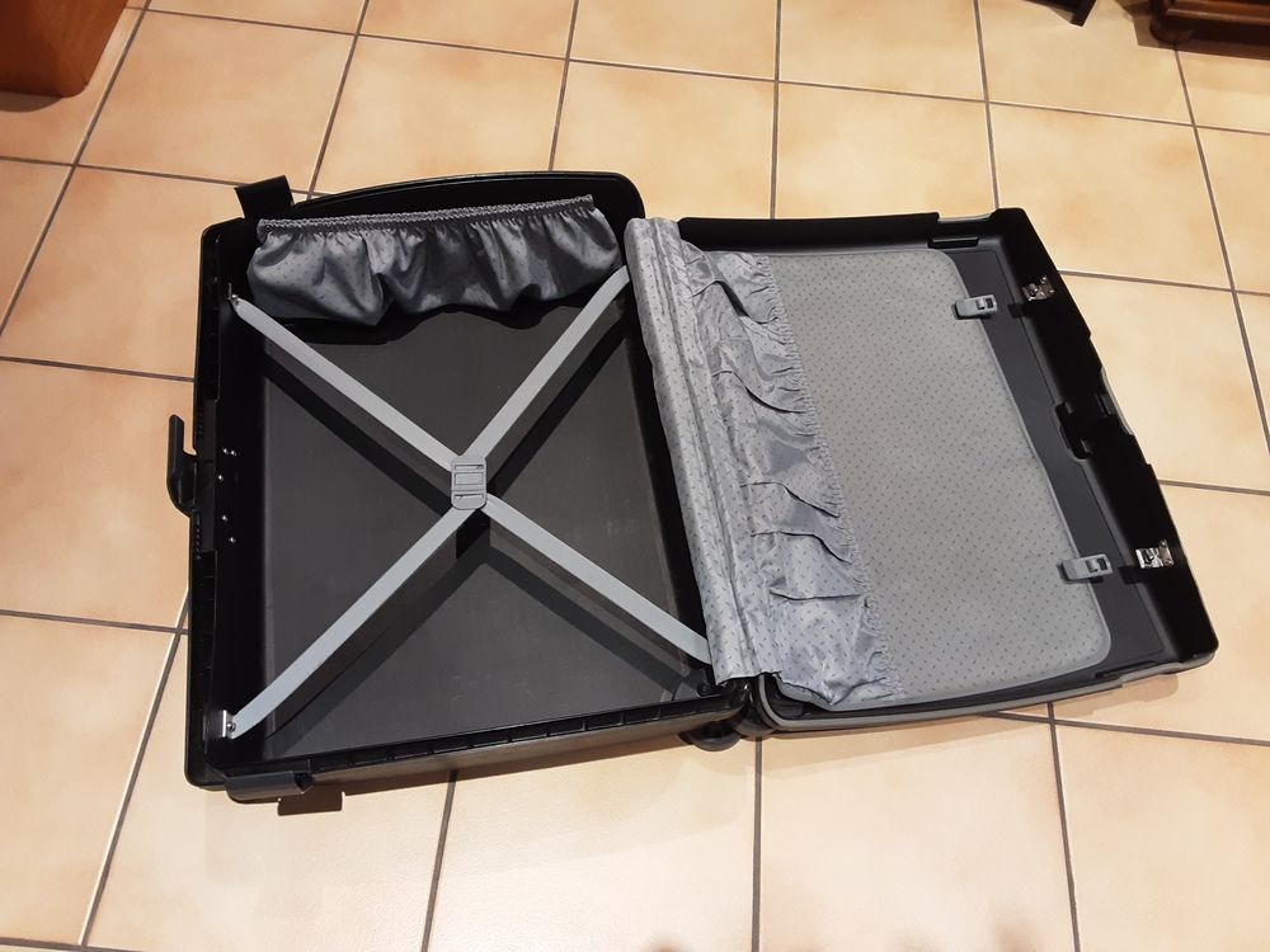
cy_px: 476
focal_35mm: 28
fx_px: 1027
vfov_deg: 49.7
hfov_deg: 63.4
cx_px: 635
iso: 125
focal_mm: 2.9
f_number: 1.9
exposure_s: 1/25
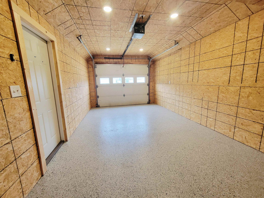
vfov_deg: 89.9
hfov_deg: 106.2
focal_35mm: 13
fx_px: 99
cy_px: 99
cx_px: 132
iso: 200
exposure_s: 1/60.2
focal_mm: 2.2
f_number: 2.2
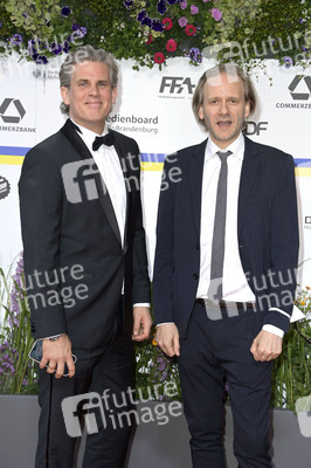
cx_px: 156
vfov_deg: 28.1
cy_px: 234
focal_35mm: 72
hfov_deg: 18.9
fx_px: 935
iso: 640
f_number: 6.3
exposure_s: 1/200
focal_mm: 72
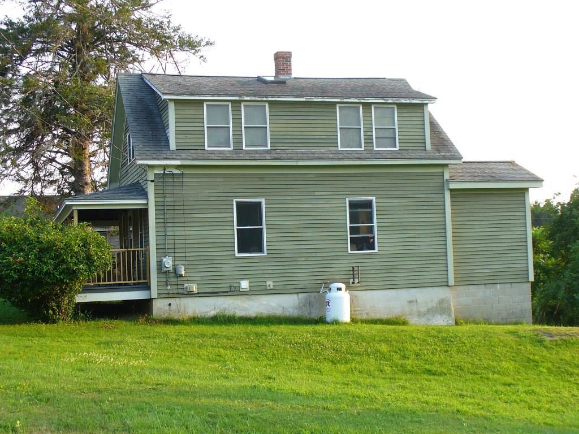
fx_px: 870
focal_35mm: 52
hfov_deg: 36.8
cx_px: 290
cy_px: 217
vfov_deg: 28.0
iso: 80
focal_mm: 7
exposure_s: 1/100
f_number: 2.9
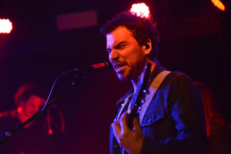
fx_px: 449
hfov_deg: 28.9
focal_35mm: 70
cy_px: 77
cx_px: 116
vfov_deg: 19.4
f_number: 2.8
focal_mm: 70
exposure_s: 1/200
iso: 8063
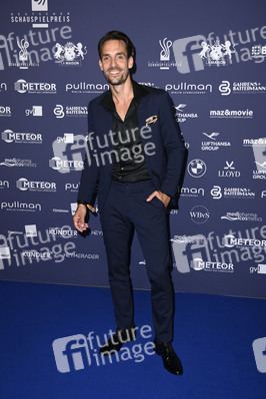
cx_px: 133
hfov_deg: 35.0
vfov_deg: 50.7
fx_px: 422
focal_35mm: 38
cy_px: 200
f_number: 5.6
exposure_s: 1/250
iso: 320
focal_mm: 38
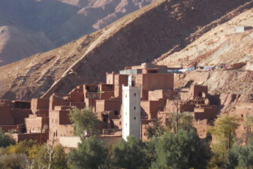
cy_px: 102
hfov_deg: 7.6
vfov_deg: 5.1
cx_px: 86
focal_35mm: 271
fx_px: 1905
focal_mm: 35.1
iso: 125
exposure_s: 1/400
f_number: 5.6
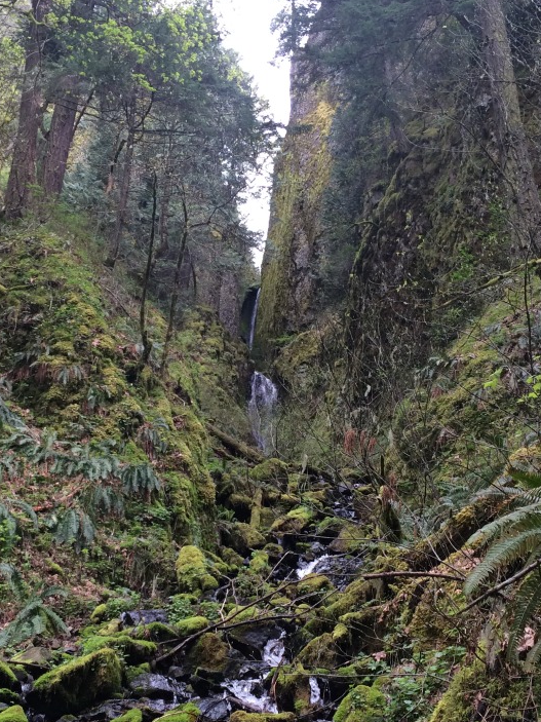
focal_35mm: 44
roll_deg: -0.3
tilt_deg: +25.1
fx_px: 917
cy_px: 453
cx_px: 252
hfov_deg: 32.9
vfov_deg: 42.6
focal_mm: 4.15
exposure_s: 1/120
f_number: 2.2
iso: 64
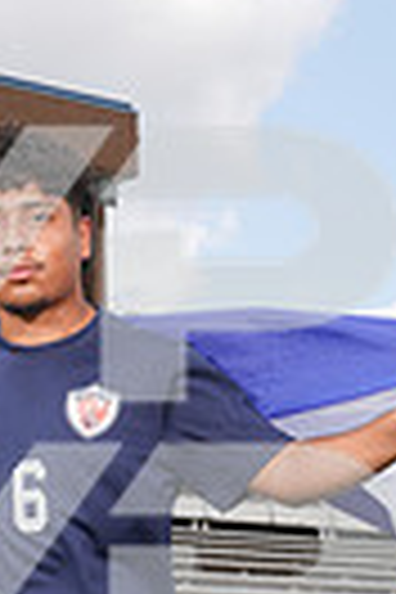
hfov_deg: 9.8
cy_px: 585
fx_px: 2310
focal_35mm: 140
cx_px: 58
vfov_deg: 14.4
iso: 80
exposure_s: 1/200
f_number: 7.1
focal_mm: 41
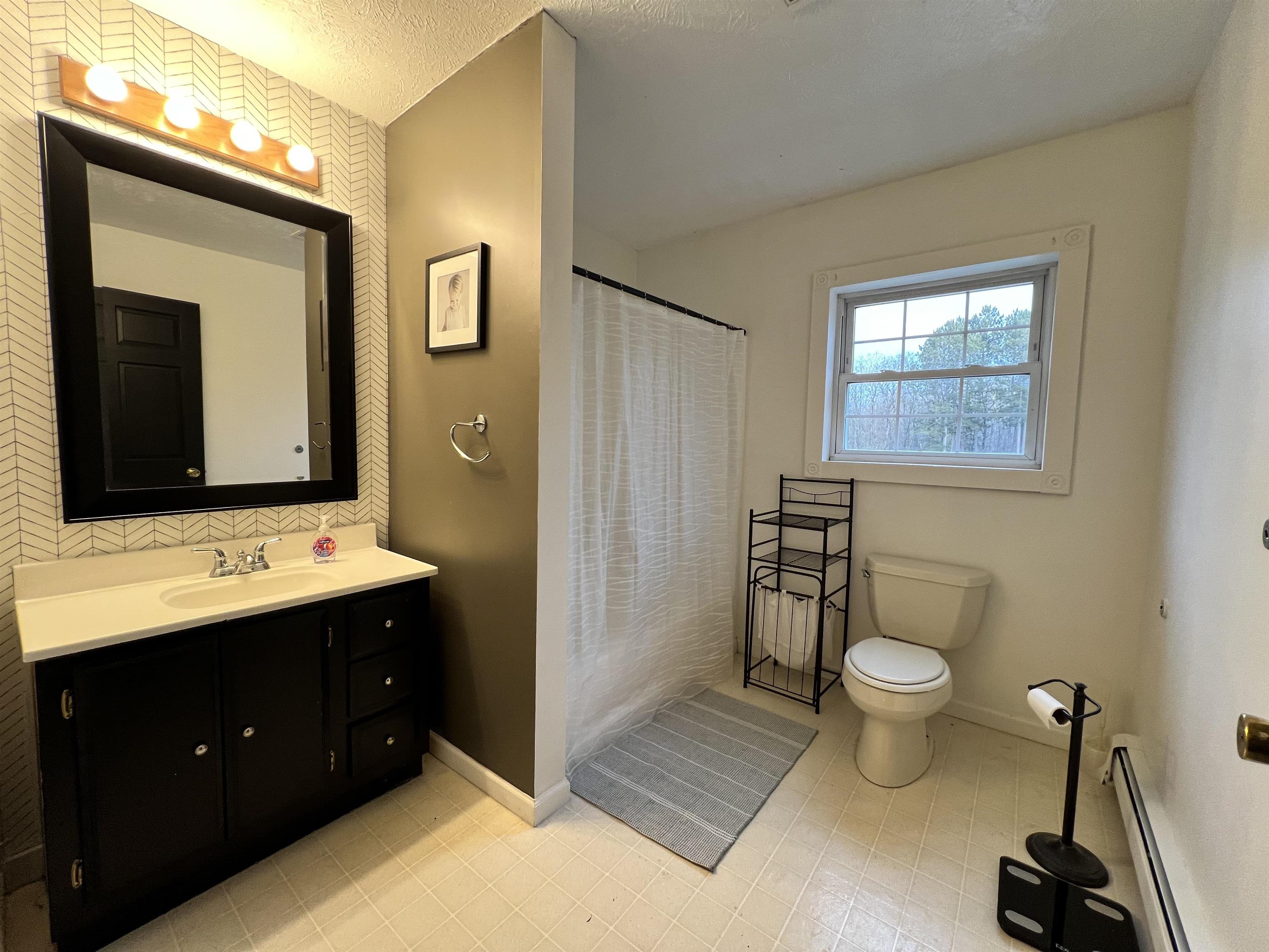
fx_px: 477
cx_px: 634
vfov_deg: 89.9
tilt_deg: -5.4
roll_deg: -1.4
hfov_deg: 106.2
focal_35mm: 13
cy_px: 476
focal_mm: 1.57
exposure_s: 1/60
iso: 125
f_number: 1.8
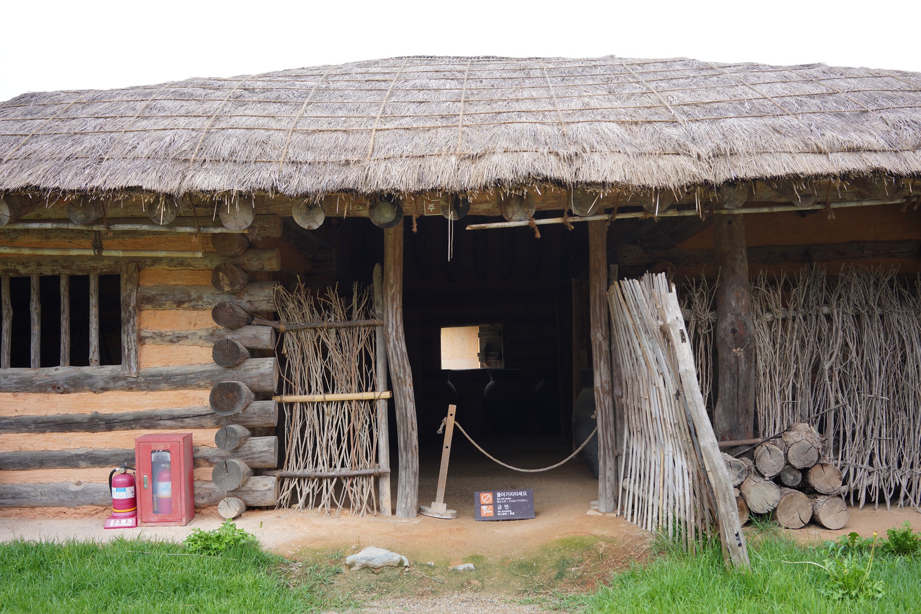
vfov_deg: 37.9
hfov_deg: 54.4
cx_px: 460
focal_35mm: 35
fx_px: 895
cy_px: 307
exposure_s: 1/80
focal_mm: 35
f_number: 6.3
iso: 200
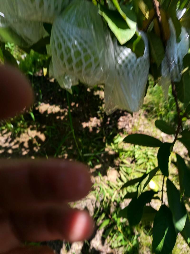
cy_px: 127
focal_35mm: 24
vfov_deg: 71.6
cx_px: 95
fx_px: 176
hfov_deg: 56.8
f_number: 1.75
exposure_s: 1/241
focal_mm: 5.25
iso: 100
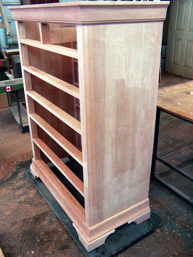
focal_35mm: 33
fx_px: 245
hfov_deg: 42.9
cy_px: 128
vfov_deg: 55.4
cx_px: 96
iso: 140
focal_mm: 5.5
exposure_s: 1/20
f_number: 3.4
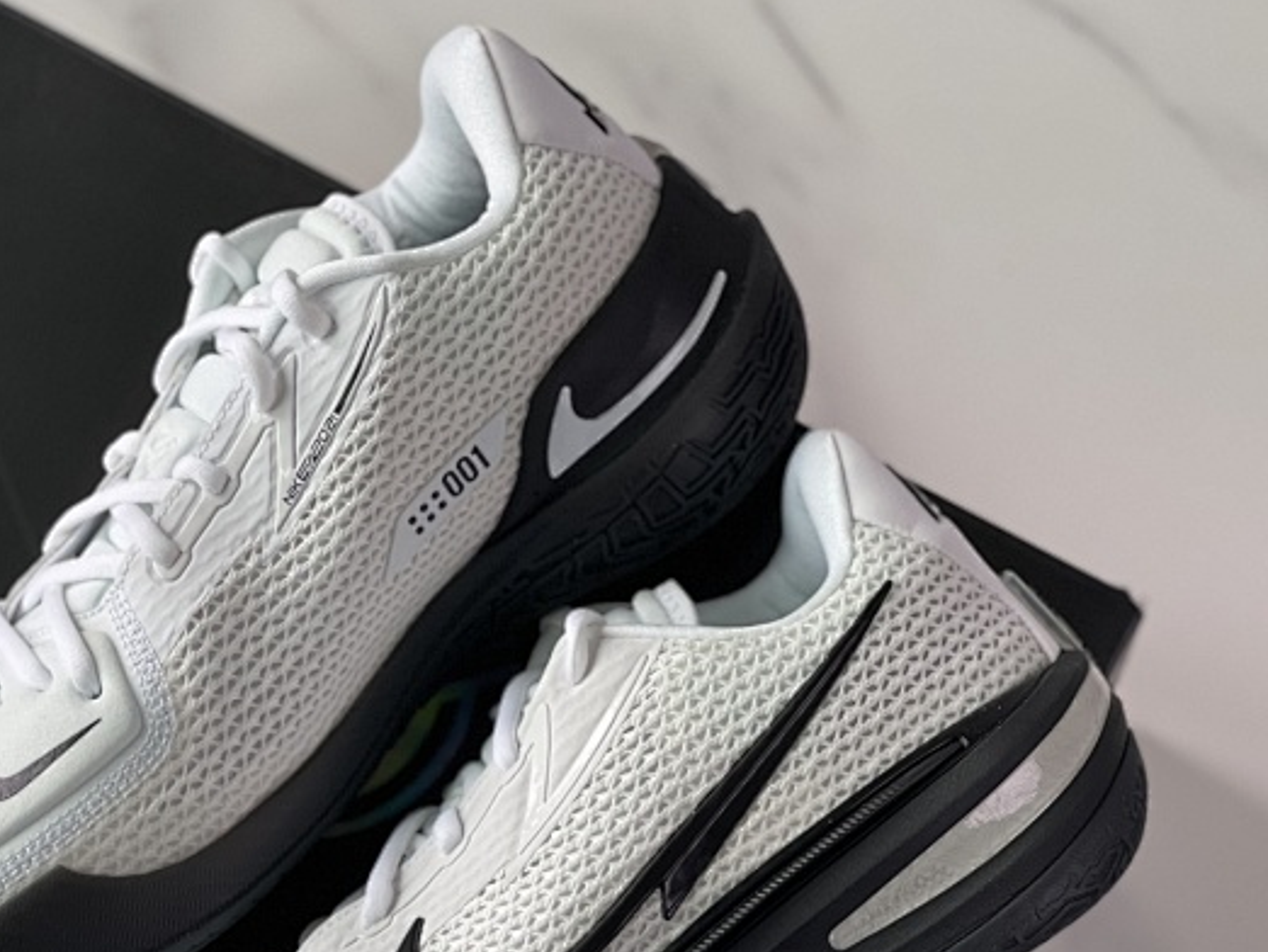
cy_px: 699
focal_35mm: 98
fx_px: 3591
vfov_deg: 15.0
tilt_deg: -75.4
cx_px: 491
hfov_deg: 20.0
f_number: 2.2
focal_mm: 7.5
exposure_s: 1/121
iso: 80
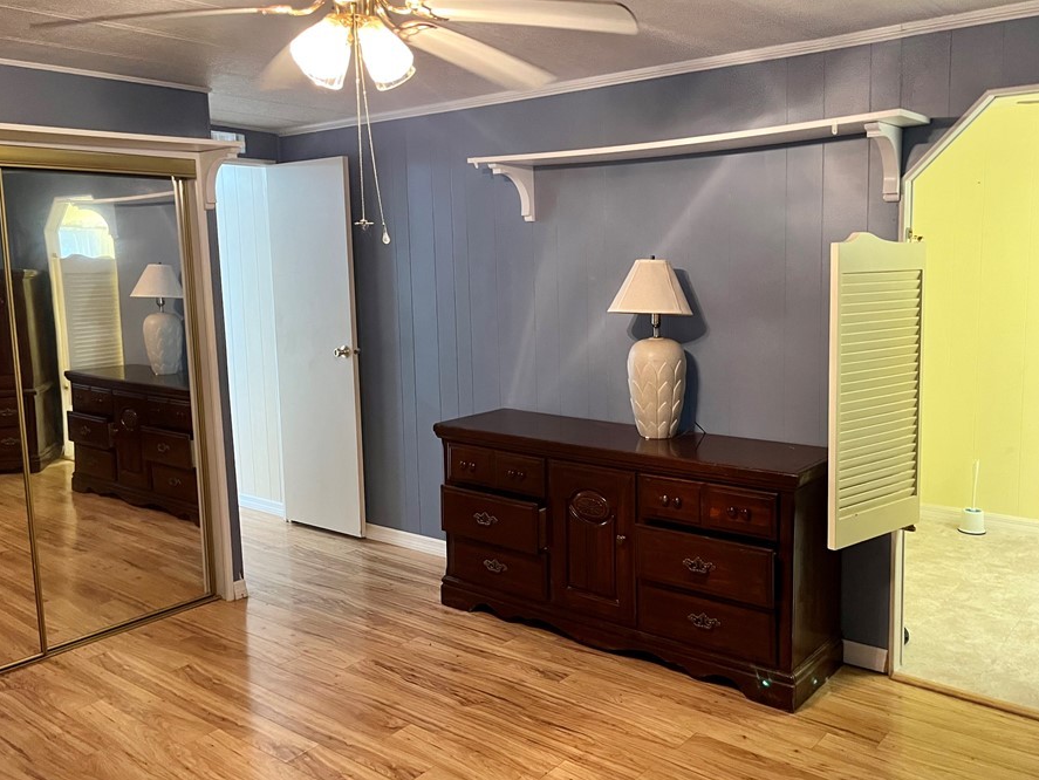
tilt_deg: -5.7
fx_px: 901
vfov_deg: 46.8
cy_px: 375
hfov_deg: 59.8
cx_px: 579
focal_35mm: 30
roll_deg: -0.1
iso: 400
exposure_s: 1/60
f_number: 1.6
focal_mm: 5.1
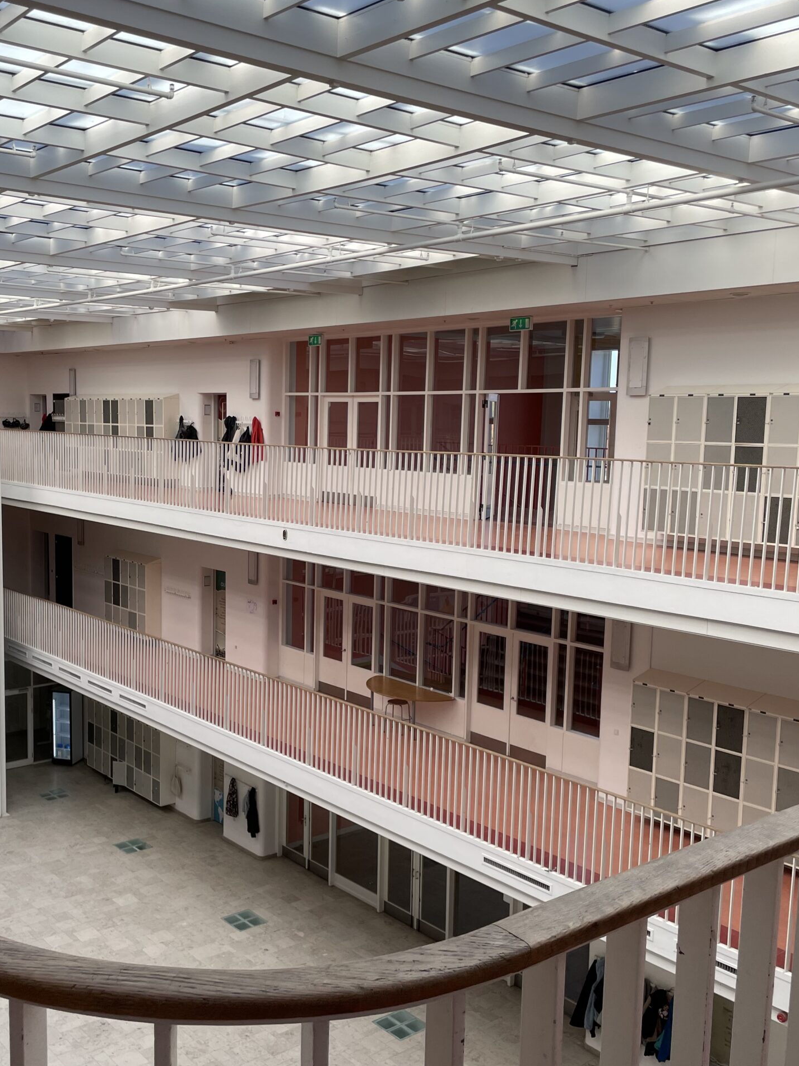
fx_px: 1077
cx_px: 259
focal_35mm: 35
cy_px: 533
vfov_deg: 52.6
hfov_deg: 40.1
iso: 32
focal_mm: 4.2
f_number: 1.6
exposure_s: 1/432
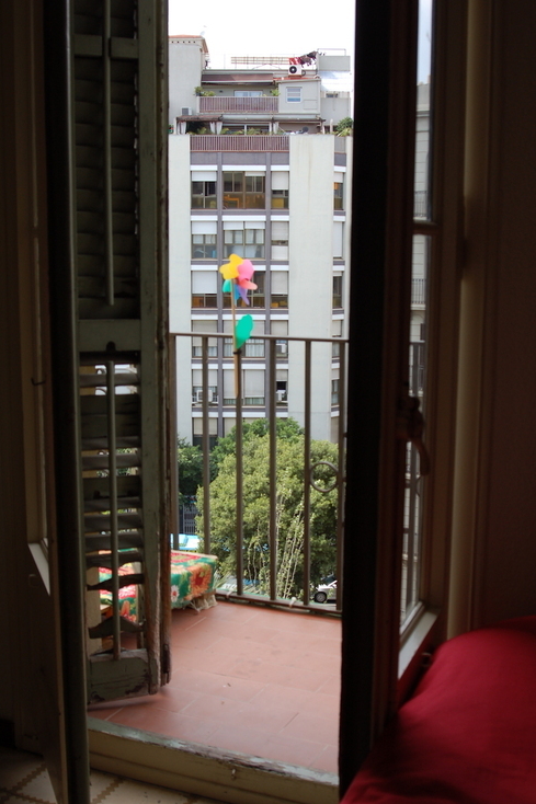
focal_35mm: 43
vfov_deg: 45.4
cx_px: 270
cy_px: 406
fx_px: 961
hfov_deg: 31.2
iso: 200
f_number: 7.1
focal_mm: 28
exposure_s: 1/160
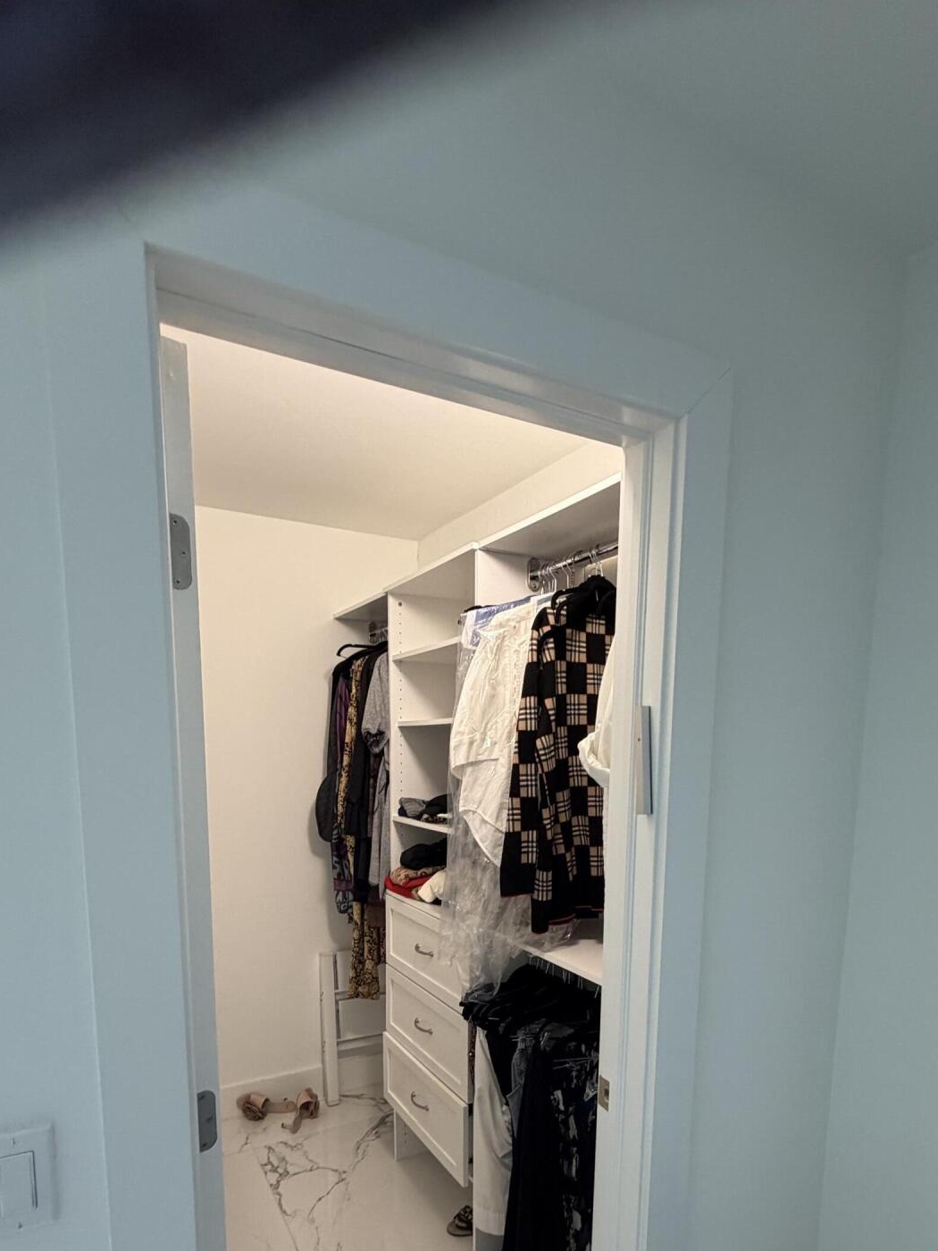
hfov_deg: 66.0
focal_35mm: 20
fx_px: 723
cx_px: 479
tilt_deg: -7.9
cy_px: 848
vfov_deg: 78.7
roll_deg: -1.1
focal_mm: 2.22
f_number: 2.2
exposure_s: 1/120
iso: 320
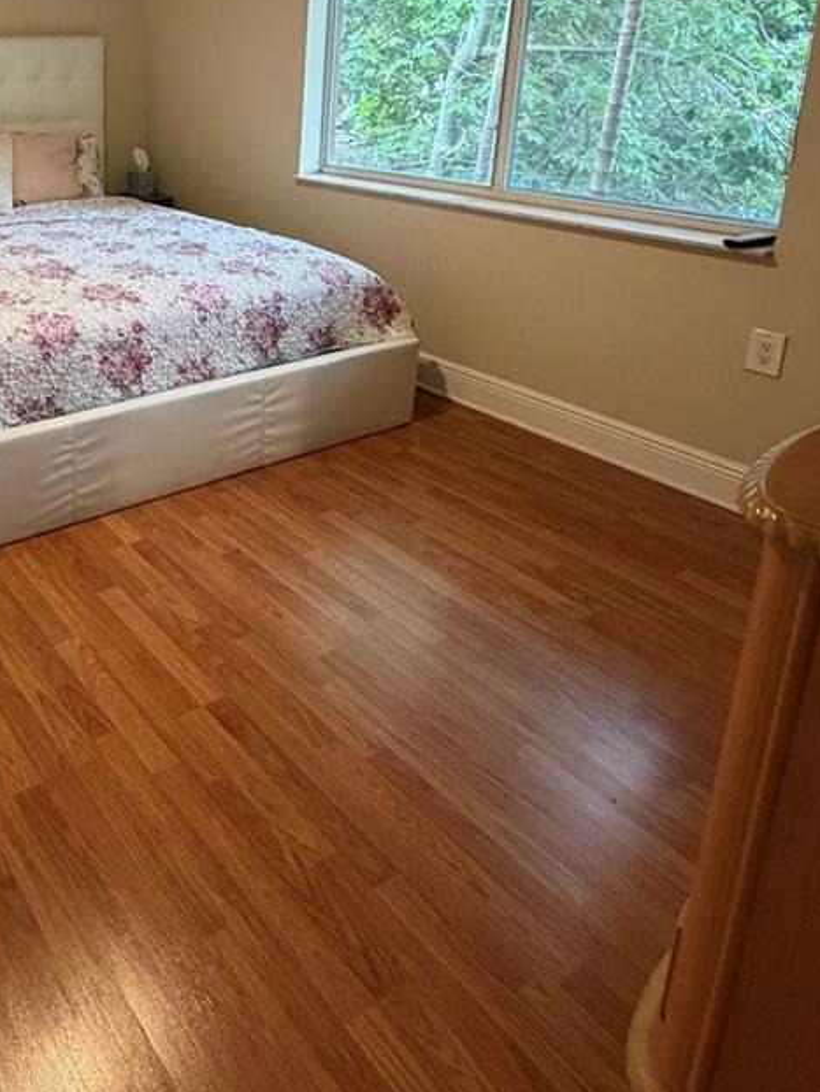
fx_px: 852
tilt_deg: -13.5
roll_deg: +1.2
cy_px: 270
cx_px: 44
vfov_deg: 61.6
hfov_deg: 45.3
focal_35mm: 27
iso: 320
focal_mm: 2.22
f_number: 2.2
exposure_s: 1/60
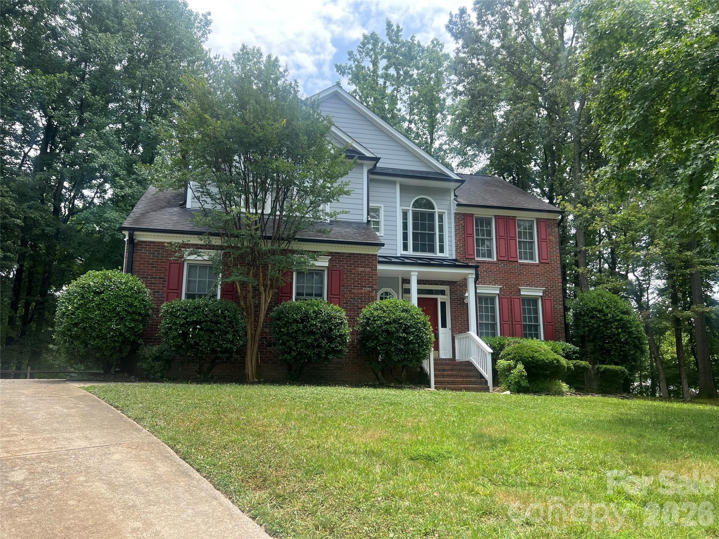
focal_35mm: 26
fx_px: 540
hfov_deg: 67.3
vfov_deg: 53.1
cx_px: 360
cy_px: 270
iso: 50
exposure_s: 1/1171
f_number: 1.5
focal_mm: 5.7
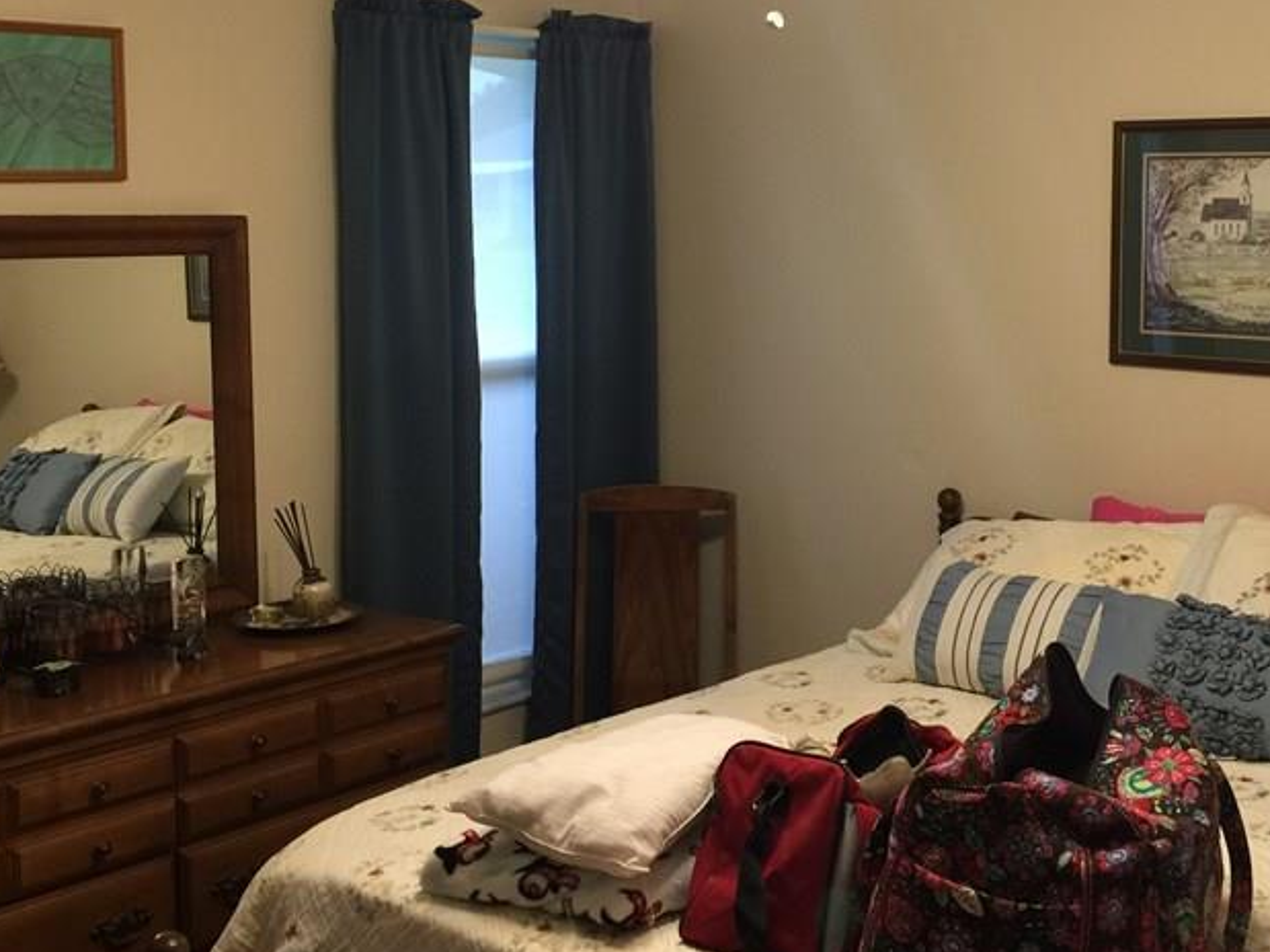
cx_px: 810
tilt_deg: -4.4
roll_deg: -0.5
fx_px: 1761
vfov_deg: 30.1
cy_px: 355
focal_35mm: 48
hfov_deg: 39.3
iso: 80
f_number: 2.2
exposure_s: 1/15
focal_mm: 4.15
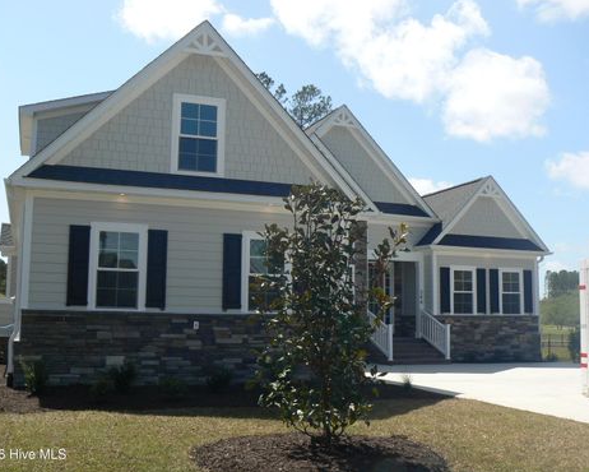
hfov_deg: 47.9
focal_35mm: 38
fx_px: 663
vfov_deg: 39.2
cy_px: 237
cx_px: 283
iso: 80
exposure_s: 1/400
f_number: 6.3
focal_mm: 6
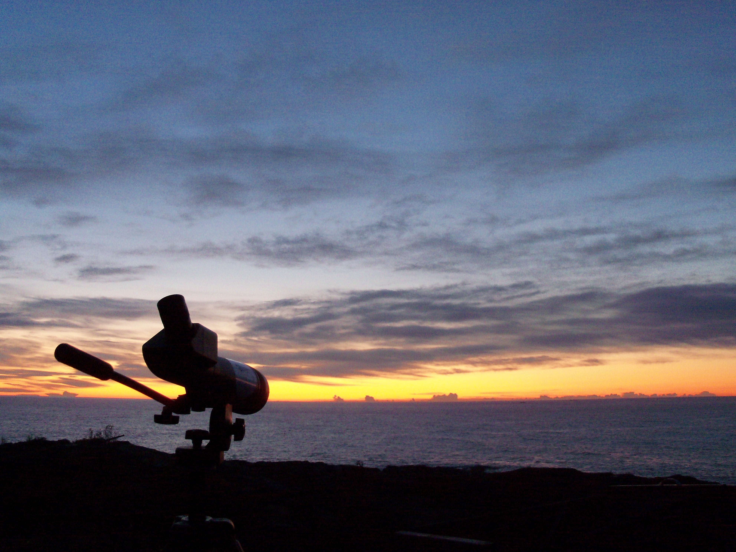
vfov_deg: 40.7
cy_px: 276
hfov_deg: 52.6
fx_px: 744
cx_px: 368
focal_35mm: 35
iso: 160
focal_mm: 6.3
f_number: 3
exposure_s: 1/30
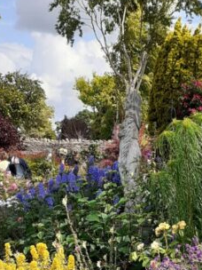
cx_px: 91
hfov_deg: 16.2
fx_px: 708
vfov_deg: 20.5
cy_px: 300
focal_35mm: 91
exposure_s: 1/1259
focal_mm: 3.6
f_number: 1.9
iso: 40
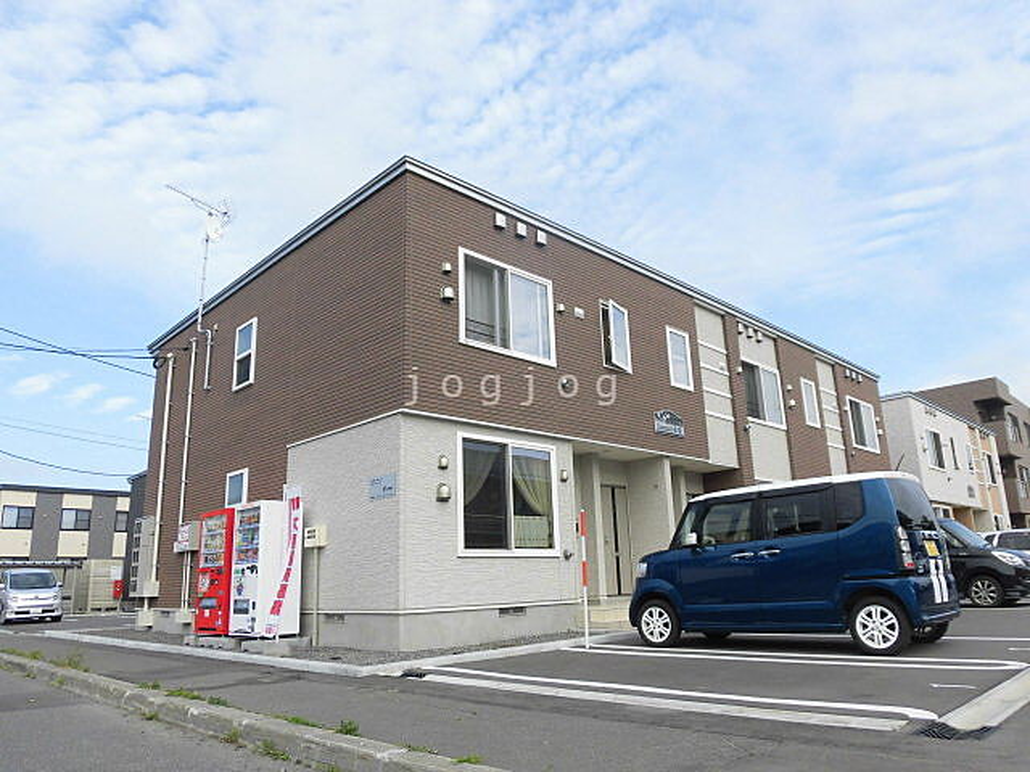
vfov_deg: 56.8
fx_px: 714
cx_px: 515
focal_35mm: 24
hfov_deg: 71.6
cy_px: 386
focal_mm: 4.3
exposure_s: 1/800
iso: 100
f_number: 3.1
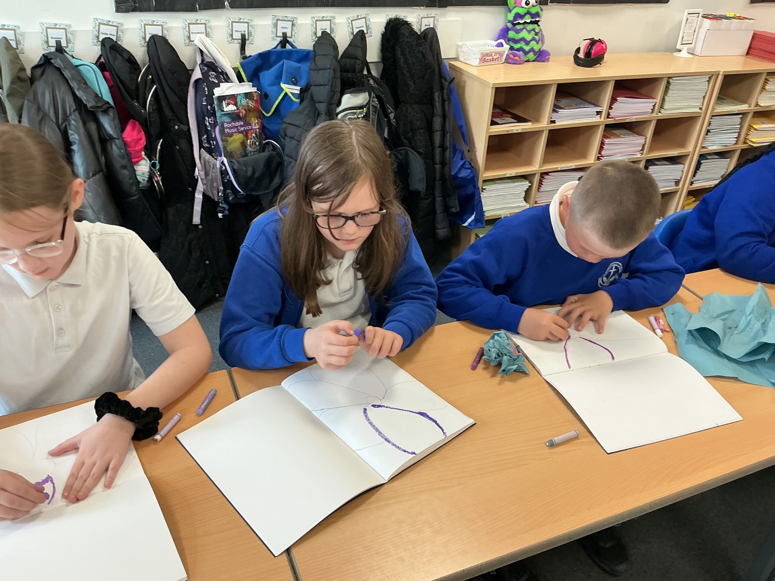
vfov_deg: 48.2
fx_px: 649
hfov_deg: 61.7
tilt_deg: -32.2
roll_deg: -3.1
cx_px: 388
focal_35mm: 29
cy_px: 290
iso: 64
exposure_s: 1/60
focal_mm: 3
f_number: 1.8
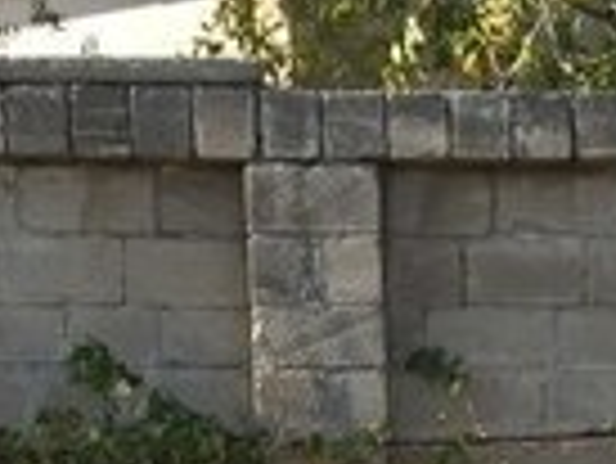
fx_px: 2494
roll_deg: -1.2
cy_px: 1101
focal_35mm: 140
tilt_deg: -14.6
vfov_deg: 9.5
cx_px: 638
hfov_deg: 13.8
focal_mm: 4.15
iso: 32
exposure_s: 1/648
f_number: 2.2
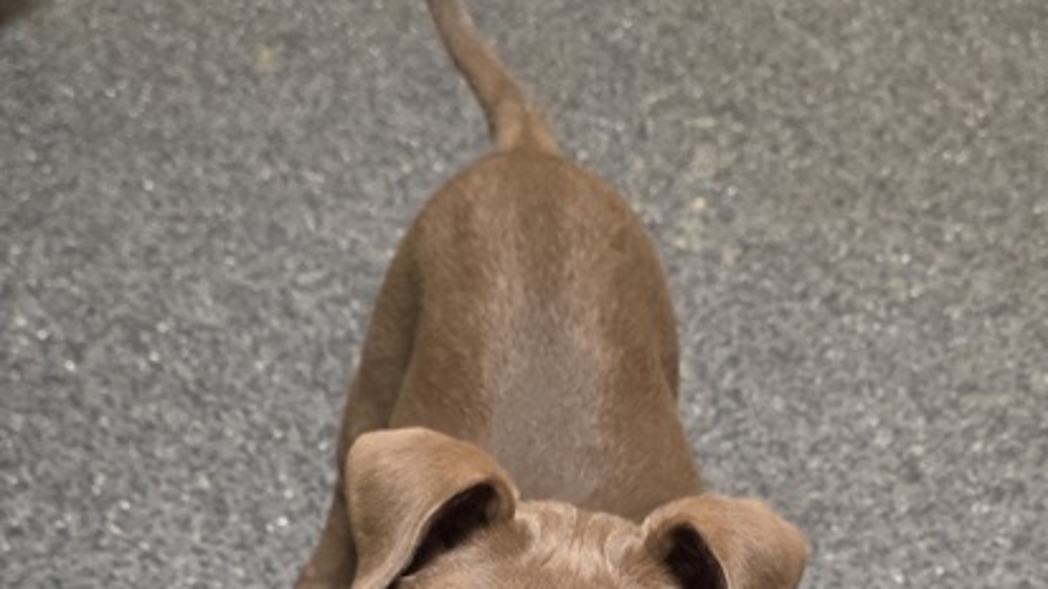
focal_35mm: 34
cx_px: 523
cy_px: 553
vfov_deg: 32.5
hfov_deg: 58.0
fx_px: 945
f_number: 1.7
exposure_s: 1/120
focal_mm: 6.3
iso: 500
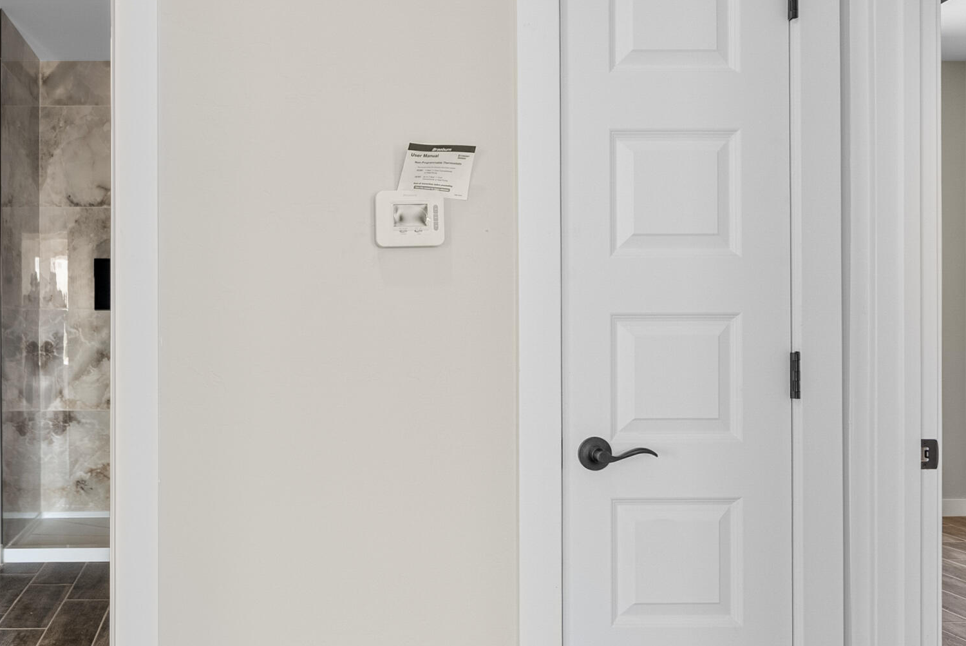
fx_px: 913
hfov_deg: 53.4
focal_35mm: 34
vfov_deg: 38.9
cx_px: 247
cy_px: 332
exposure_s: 1/2
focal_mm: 17
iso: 400
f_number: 8
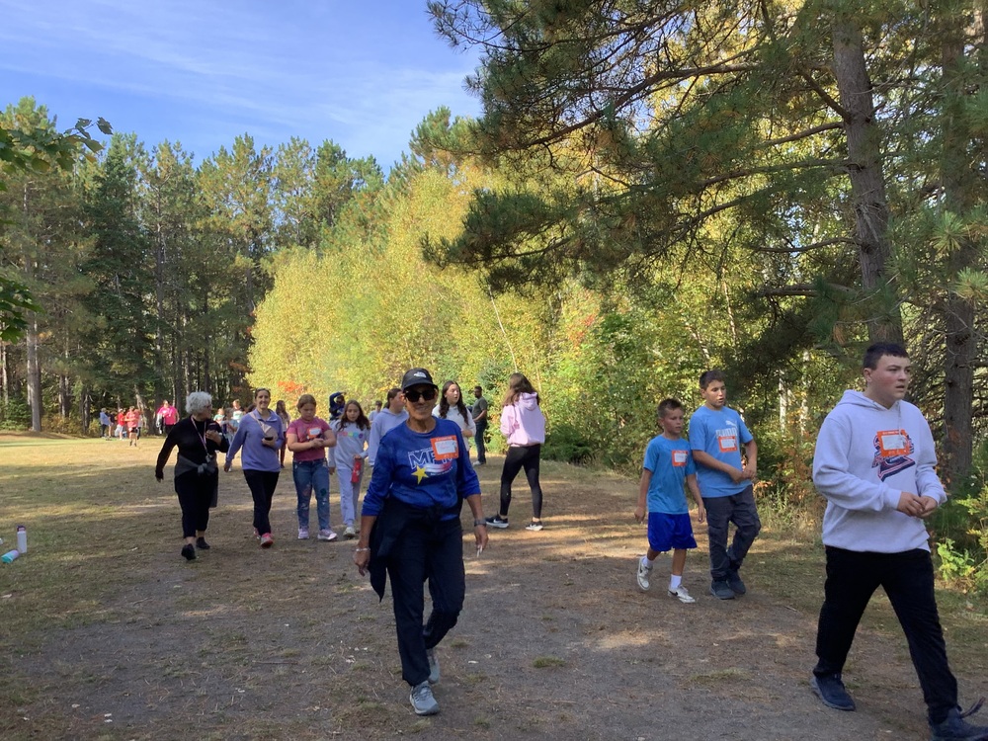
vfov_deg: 45.4
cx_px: 494
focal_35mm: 31
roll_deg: +0.8
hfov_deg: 58.4
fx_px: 885
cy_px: 370
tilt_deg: -0.2
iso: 25
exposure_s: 1/172
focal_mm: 3.3
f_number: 2.4
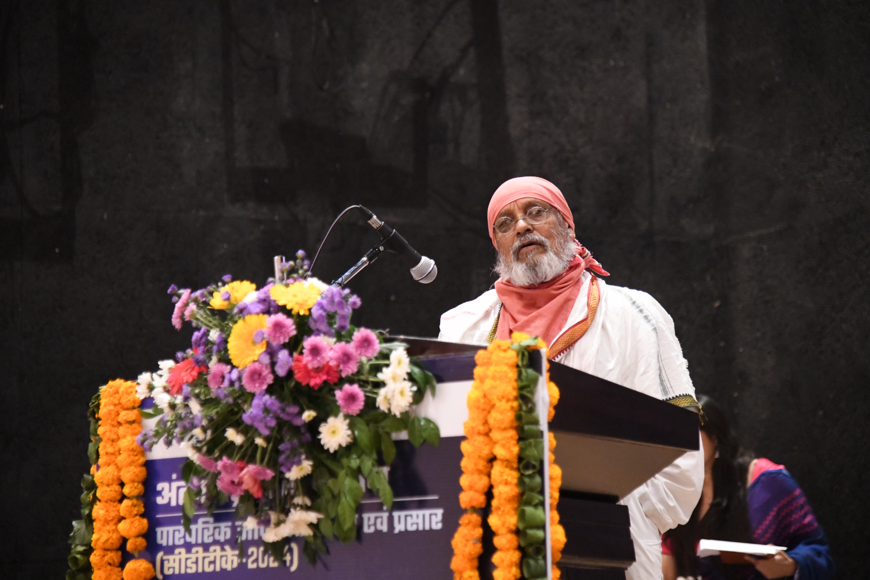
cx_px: 435
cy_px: 290
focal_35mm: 105
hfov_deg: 19.5
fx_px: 2537
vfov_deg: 13.0
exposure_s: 1/125
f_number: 4
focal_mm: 105
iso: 10000
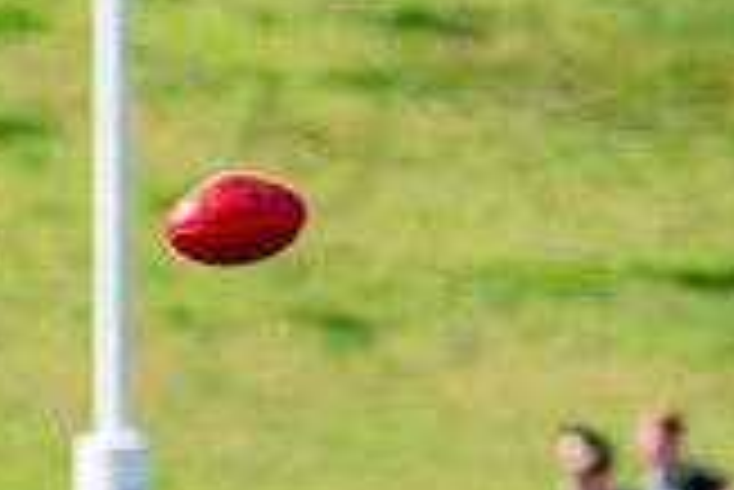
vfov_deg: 0.9
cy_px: 781
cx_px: -460
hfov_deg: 1.3
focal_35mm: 1573
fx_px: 32100
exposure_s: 1/1600
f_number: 8
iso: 800
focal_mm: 420
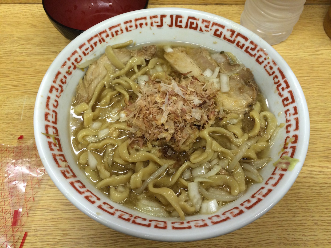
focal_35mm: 29
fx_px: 277
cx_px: 166
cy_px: 124
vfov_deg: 48.2
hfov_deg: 61.7
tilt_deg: -60.7
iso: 125
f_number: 2.2
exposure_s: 1/33
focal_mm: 4.15
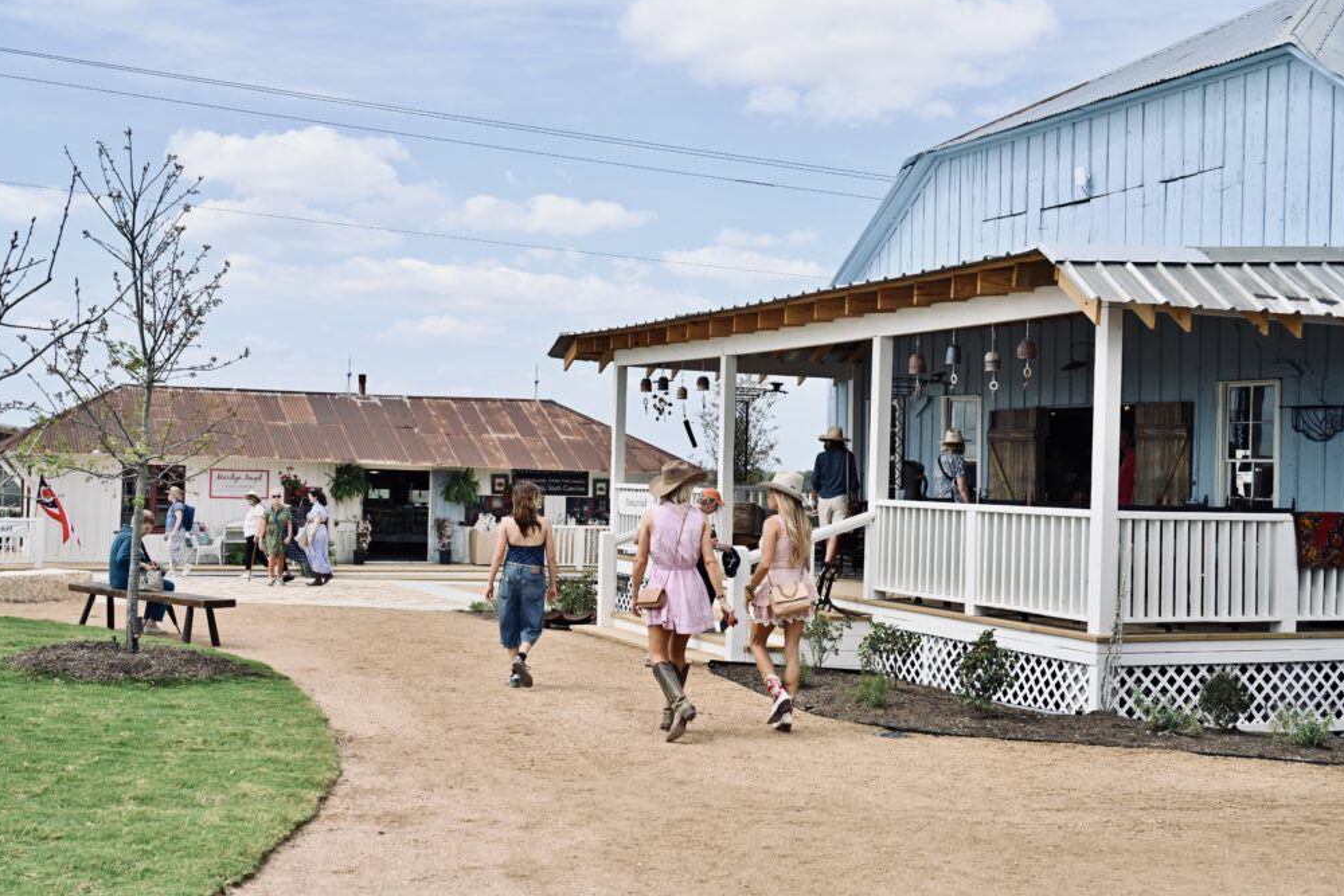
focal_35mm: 43
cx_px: 660
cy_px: 452
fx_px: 1605
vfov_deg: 31.2
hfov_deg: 45.4
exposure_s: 1/1600
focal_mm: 42
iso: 640
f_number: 8
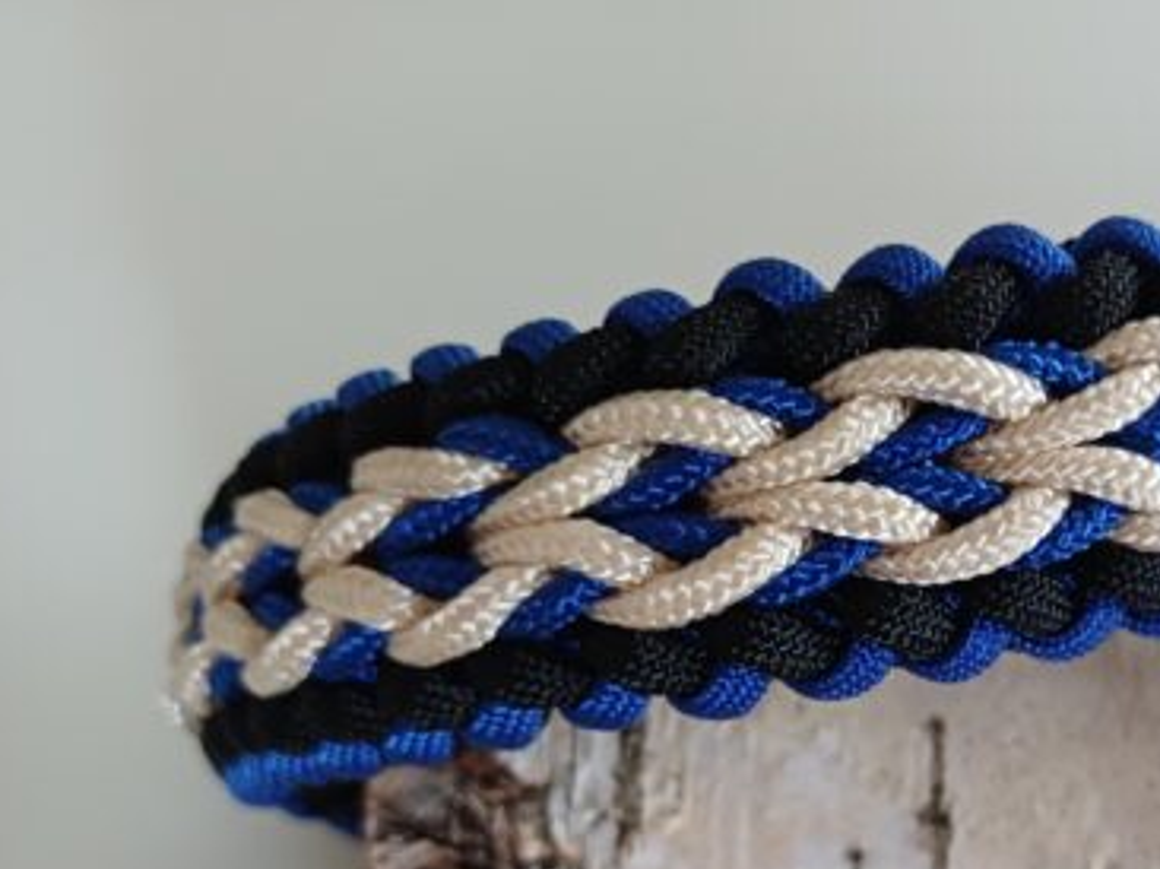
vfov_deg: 34.1
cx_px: 922
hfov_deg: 43.7
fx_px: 1373
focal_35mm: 41
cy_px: 685
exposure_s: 1/33.3
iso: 320
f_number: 1.8
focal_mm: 4.65
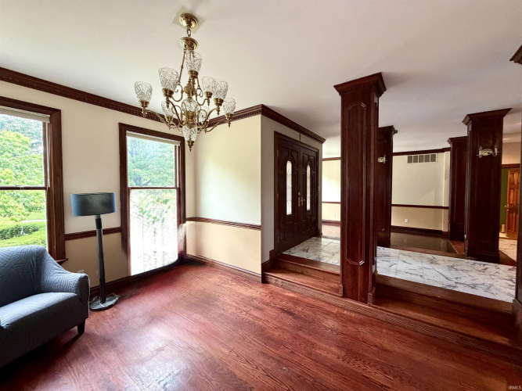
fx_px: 211
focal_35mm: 14
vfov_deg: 85.7
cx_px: 261
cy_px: 196
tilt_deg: -2.1
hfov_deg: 102.1
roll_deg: -0.4
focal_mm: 2.22
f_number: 2.2
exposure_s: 1/102
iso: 320
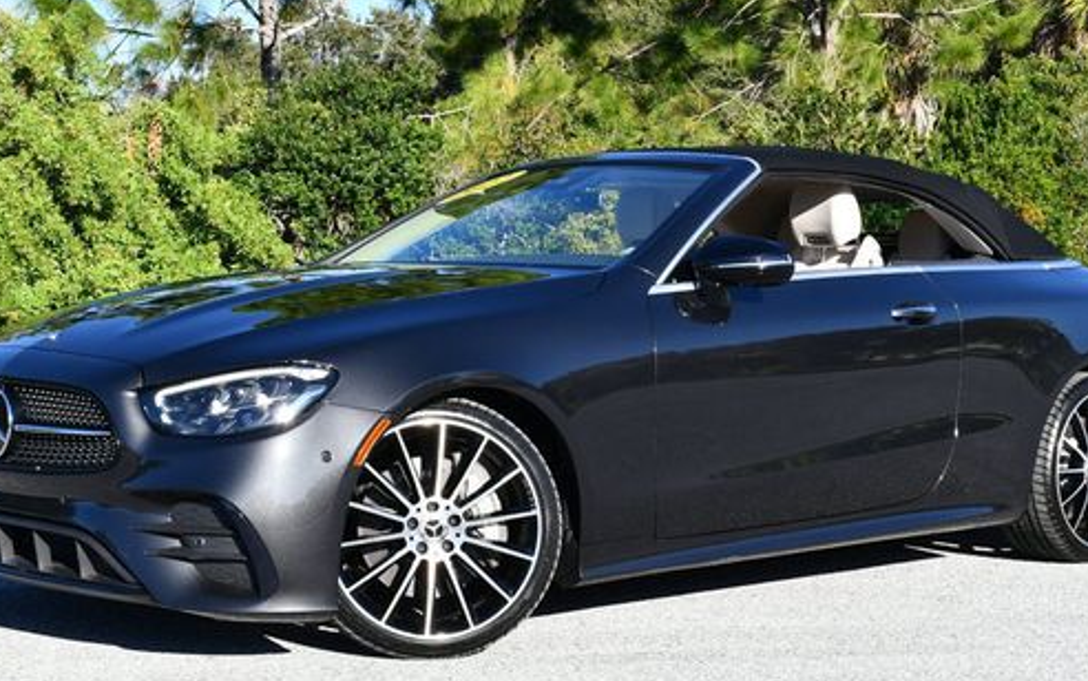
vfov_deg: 18.9
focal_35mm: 69
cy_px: 279
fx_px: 2047
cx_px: 551
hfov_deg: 29.8
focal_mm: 26
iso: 200
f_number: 8
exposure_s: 1/250
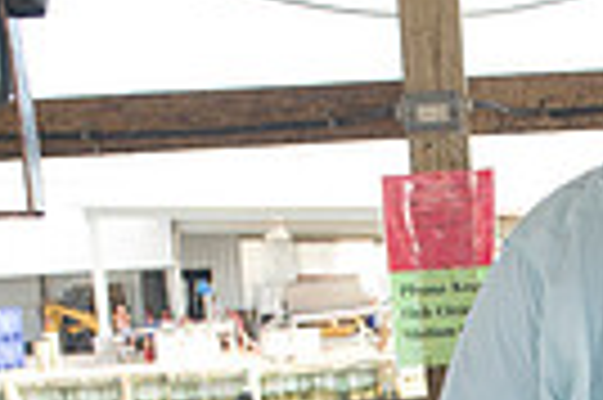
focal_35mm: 104
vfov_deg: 12.5
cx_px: 594
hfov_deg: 19.1
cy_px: 598
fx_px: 1740
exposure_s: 1/125
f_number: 7.1
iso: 400
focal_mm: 24
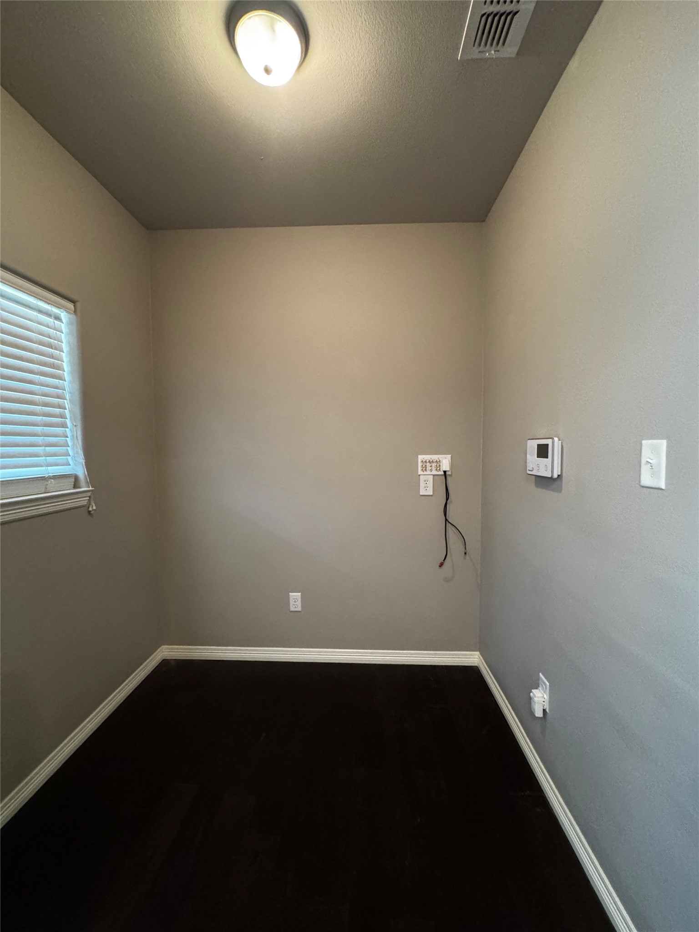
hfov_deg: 85.7
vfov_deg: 102.1
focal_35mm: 14
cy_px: 466
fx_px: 377
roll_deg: +0.4
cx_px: 350
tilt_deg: -2.9
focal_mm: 2.22
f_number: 2.2
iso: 800
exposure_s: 1/60
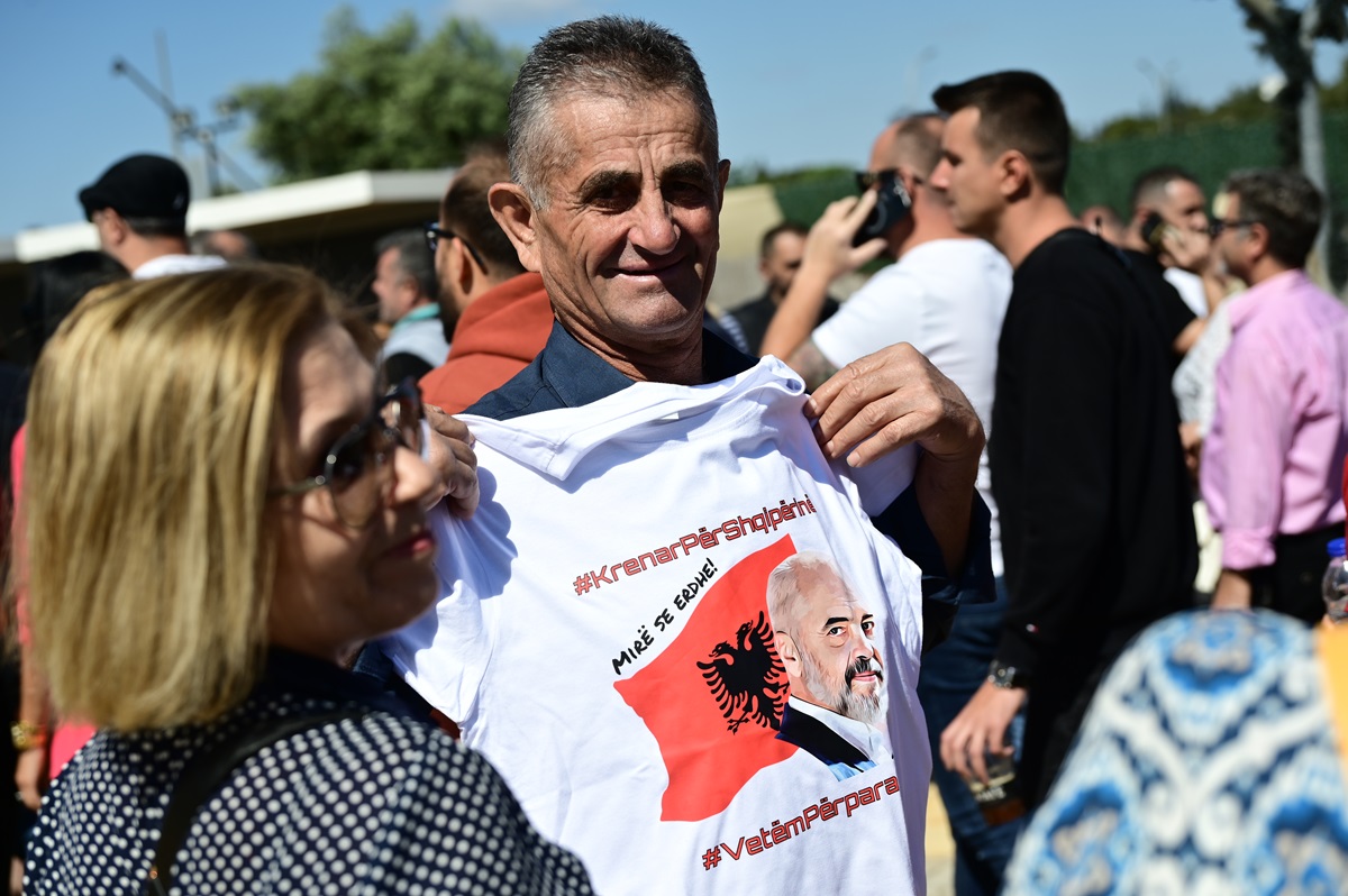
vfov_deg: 24.2
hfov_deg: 35.7
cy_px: 448
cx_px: 674
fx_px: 2095
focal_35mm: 56
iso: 125
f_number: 4
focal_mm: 56
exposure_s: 1/2500
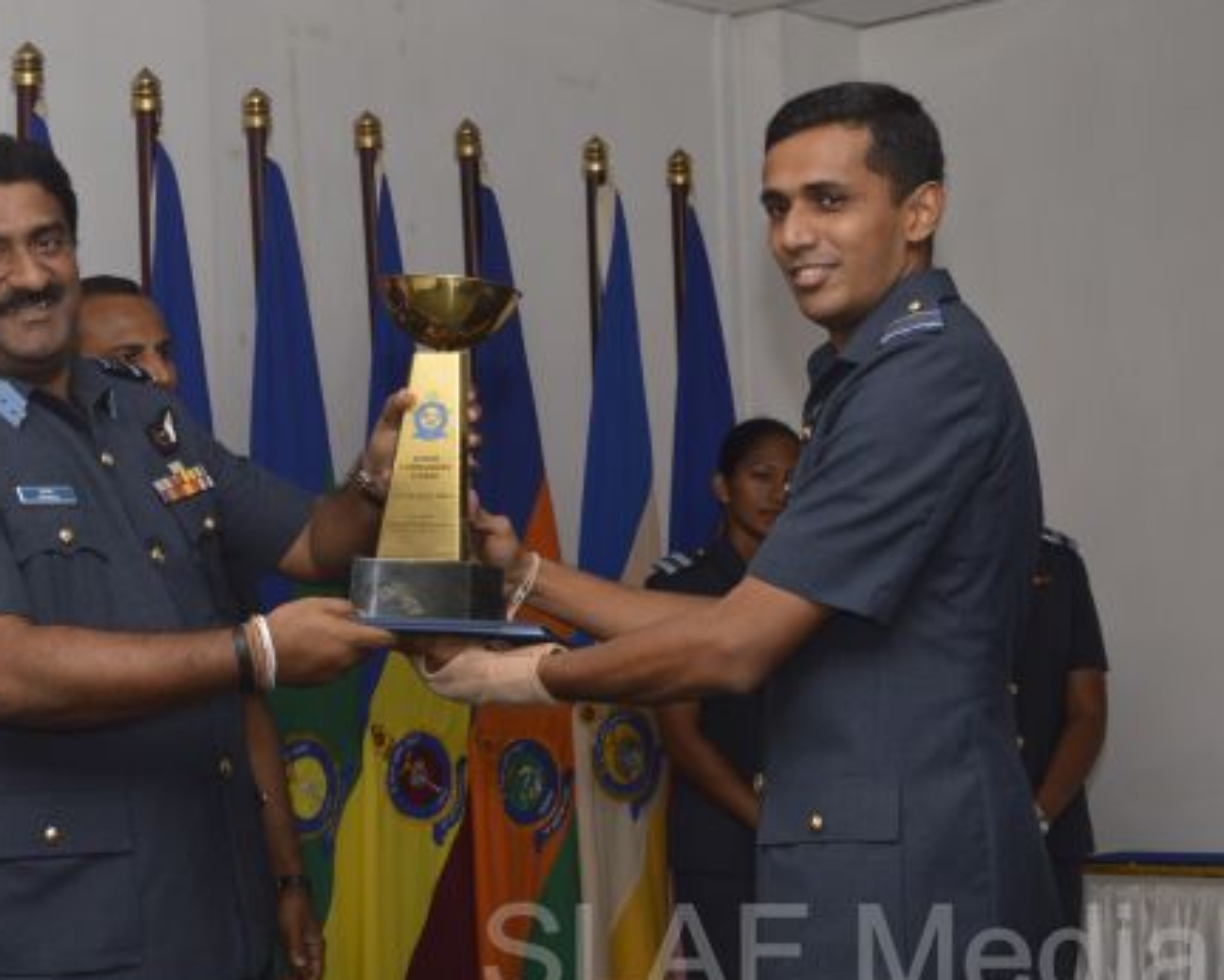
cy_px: 487
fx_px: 2972
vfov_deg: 18.7
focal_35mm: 82
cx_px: 402
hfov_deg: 23.2
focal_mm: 42
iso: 200
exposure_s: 1/160
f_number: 7.1
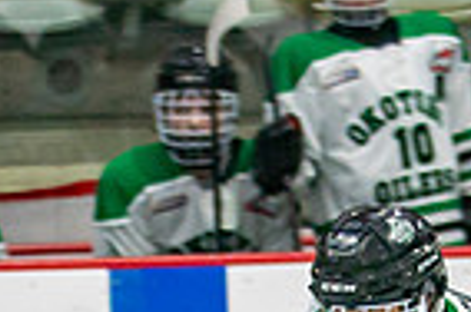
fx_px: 13028
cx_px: 637
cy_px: 640
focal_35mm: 998
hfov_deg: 2.1
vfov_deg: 1.4
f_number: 3.2
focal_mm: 110
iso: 400
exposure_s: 1/640
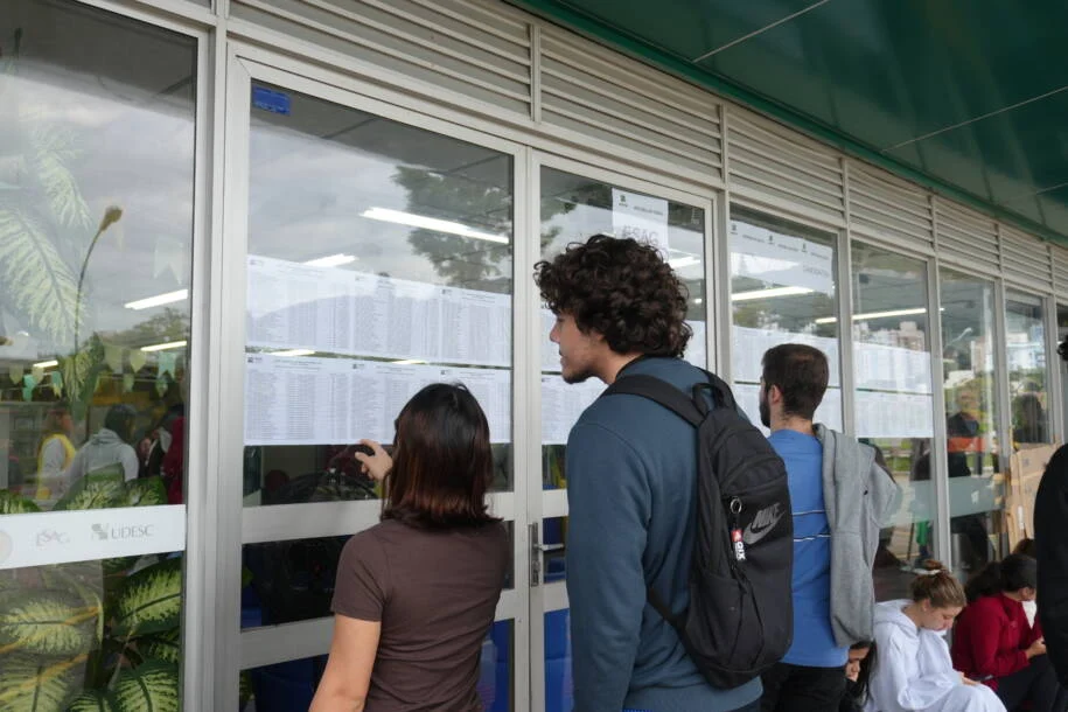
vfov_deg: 40.0
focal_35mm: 33
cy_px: 356
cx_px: 534
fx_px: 979
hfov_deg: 57.2
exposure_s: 1/160
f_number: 4
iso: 400
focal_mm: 22
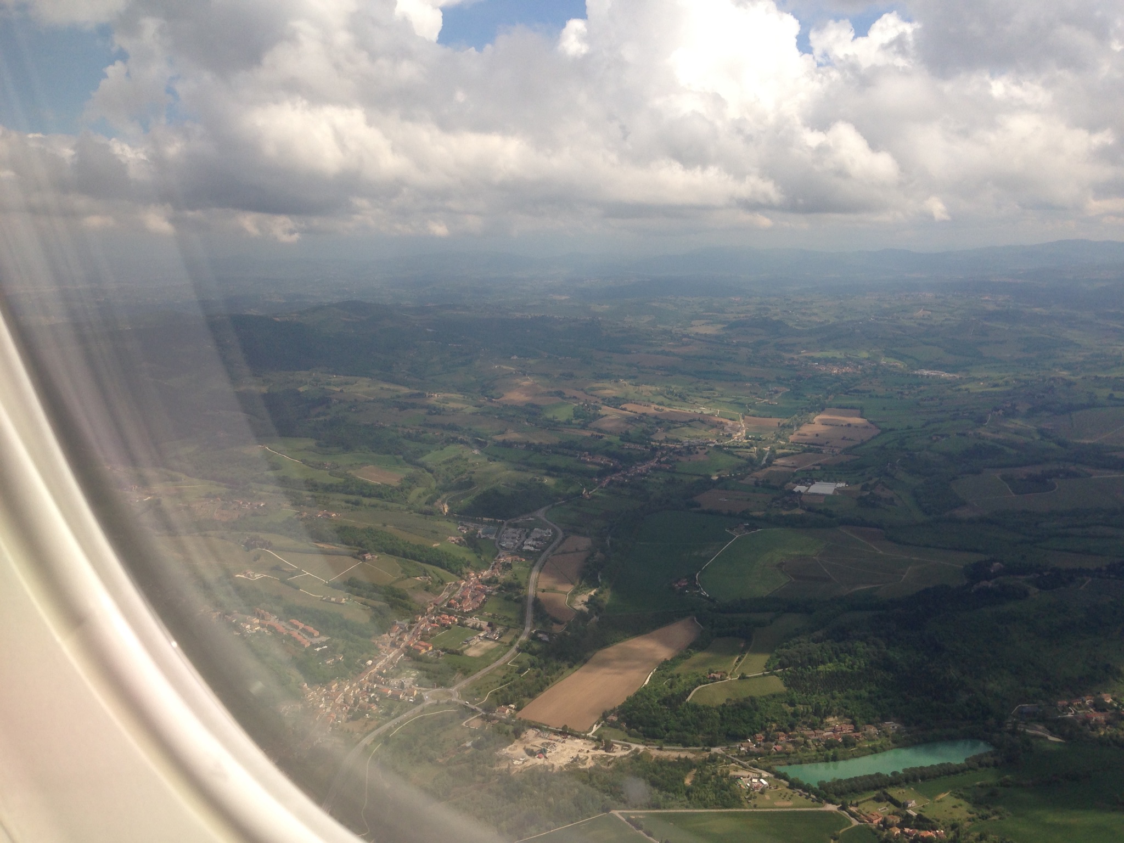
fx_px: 1072
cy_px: 422
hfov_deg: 55.4
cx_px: 562
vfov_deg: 42.9
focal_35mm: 33
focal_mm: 4.12
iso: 50
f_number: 2.4
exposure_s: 1/1130
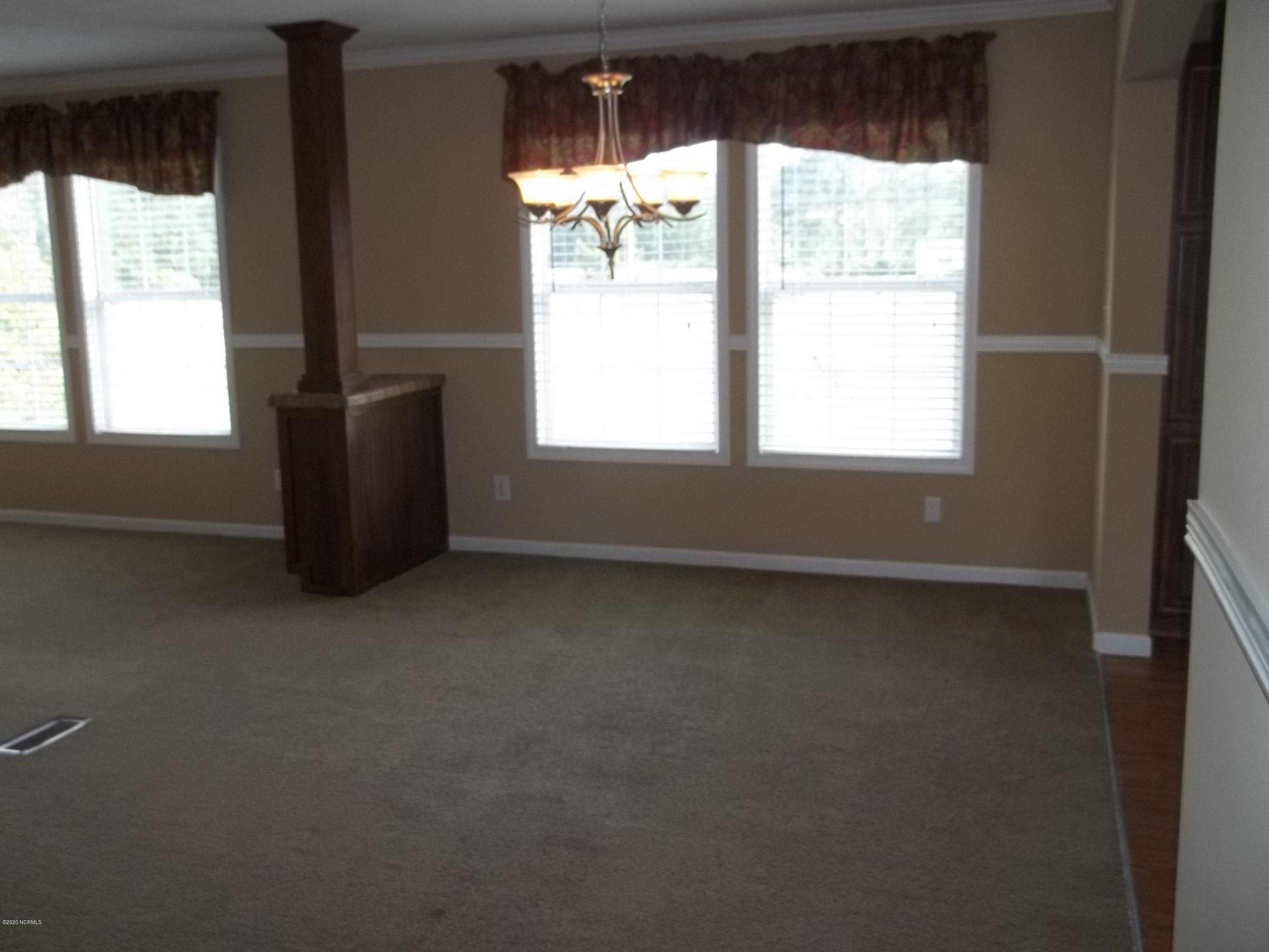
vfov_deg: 42.9
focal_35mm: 33
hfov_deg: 55.4
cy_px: 476
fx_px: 1210
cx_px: 634
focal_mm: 5.9
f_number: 3.3
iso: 100
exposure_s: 1/80
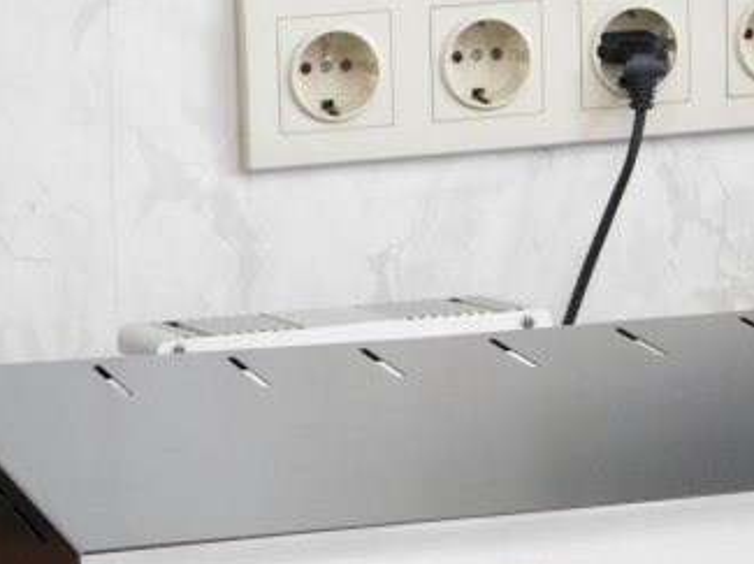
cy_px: 443
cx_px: 561
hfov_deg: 10.8
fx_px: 3982
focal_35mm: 183
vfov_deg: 8.1
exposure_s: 1/30
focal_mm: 17.6
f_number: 4.6
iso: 720
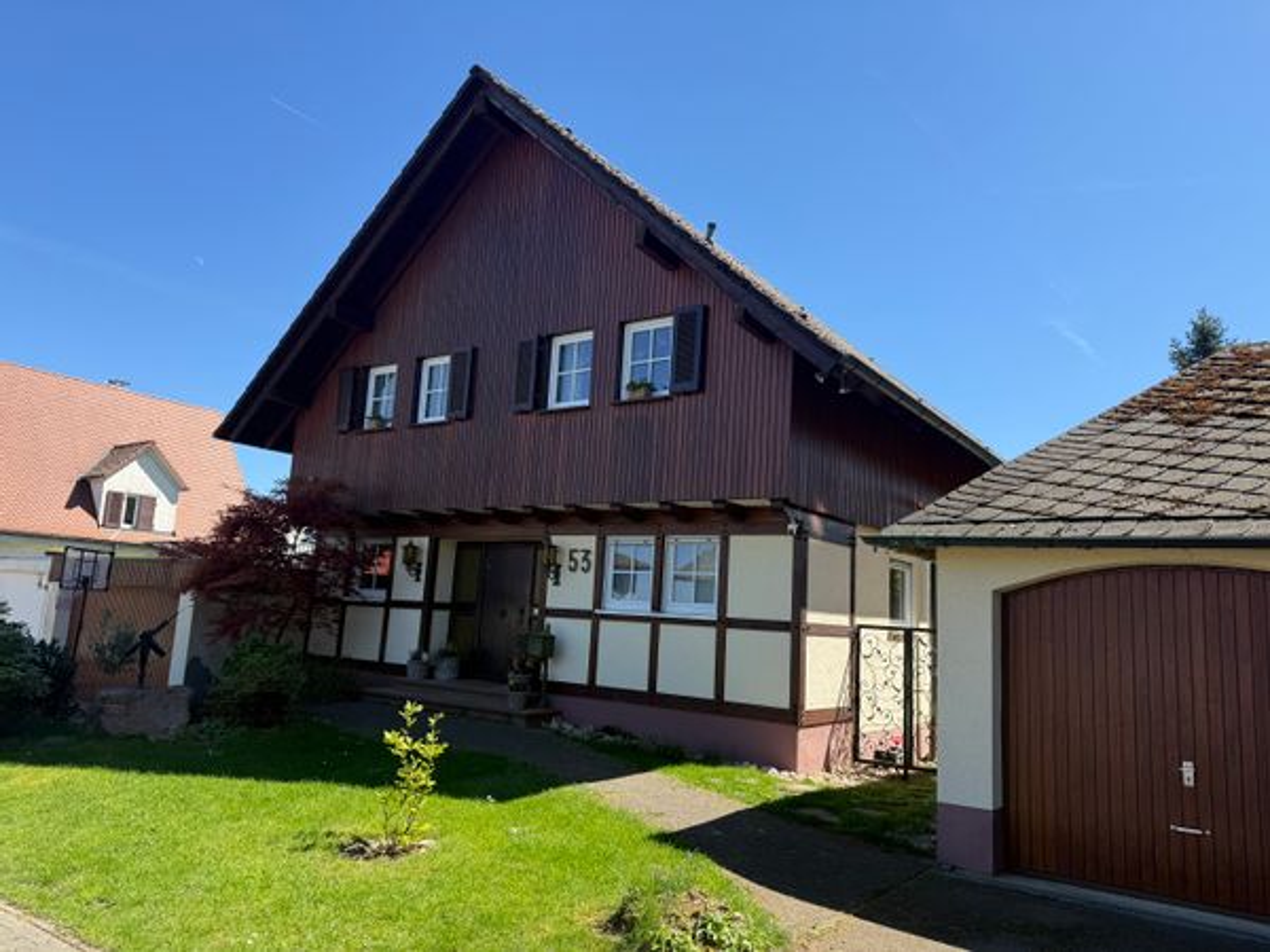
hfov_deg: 71.6
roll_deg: -3.5
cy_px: 476
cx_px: 635
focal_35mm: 24
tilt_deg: +8.5
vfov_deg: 56.8
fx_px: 881
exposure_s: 1/2110
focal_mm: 6.76
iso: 80
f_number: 1.78
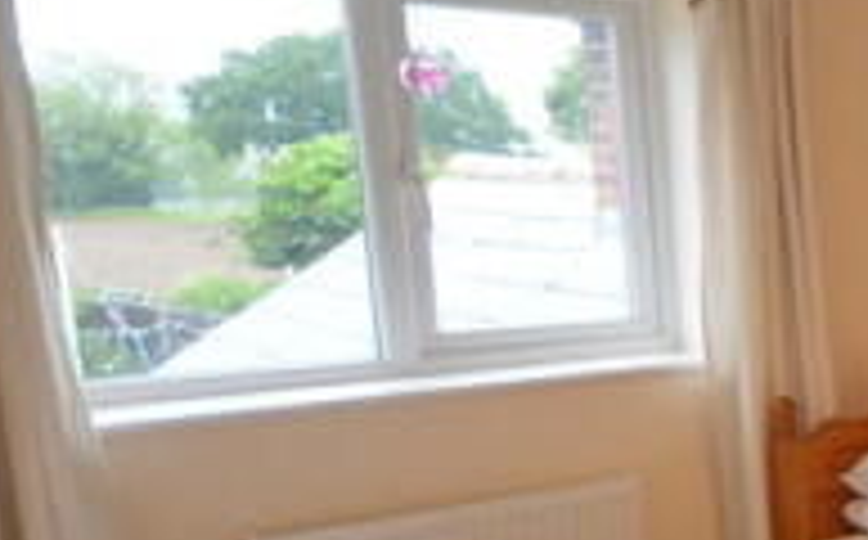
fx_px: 1228
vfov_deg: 24.5
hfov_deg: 26.6
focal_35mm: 52
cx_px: 1336
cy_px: 405
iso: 900
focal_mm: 10
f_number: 4
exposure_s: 1/60
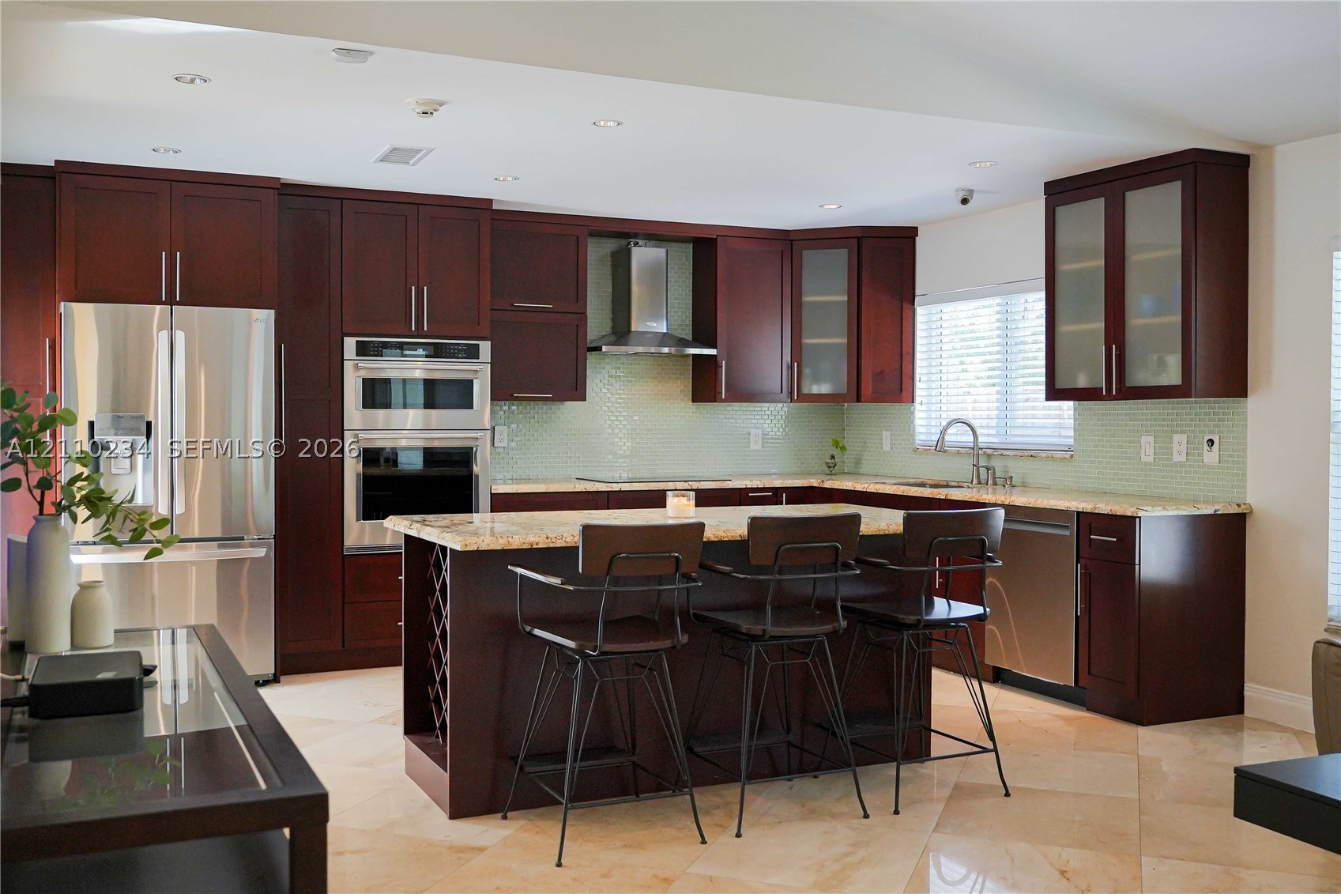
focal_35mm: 33
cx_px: 670
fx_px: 1229
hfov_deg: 57.2
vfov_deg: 40.0
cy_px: 447
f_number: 4
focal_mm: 22.5
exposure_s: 1/500
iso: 1000
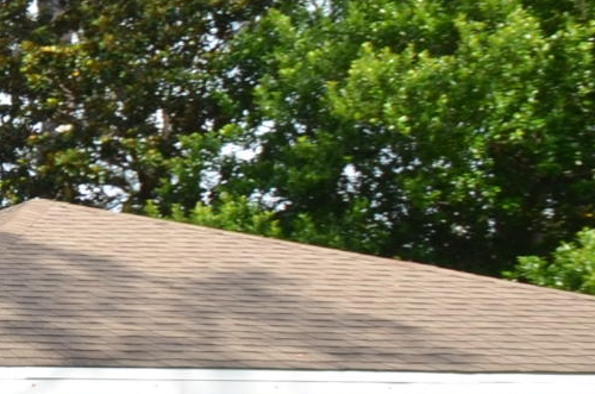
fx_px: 1484
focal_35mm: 90
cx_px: -887
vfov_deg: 14.7
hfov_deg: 14.1
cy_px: 461
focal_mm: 10
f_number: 7.1
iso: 100
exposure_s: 1/200
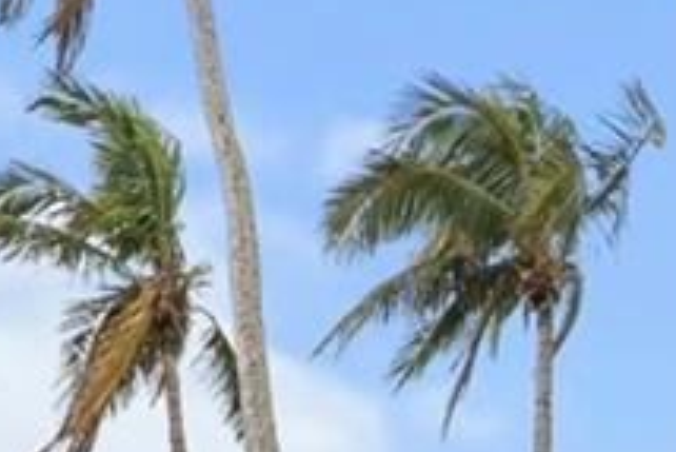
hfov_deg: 19.4
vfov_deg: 11.1
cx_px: 869
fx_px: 1823
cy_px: 1192
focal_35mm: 97
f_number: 8
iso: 250
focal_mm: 13
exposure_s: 1/400
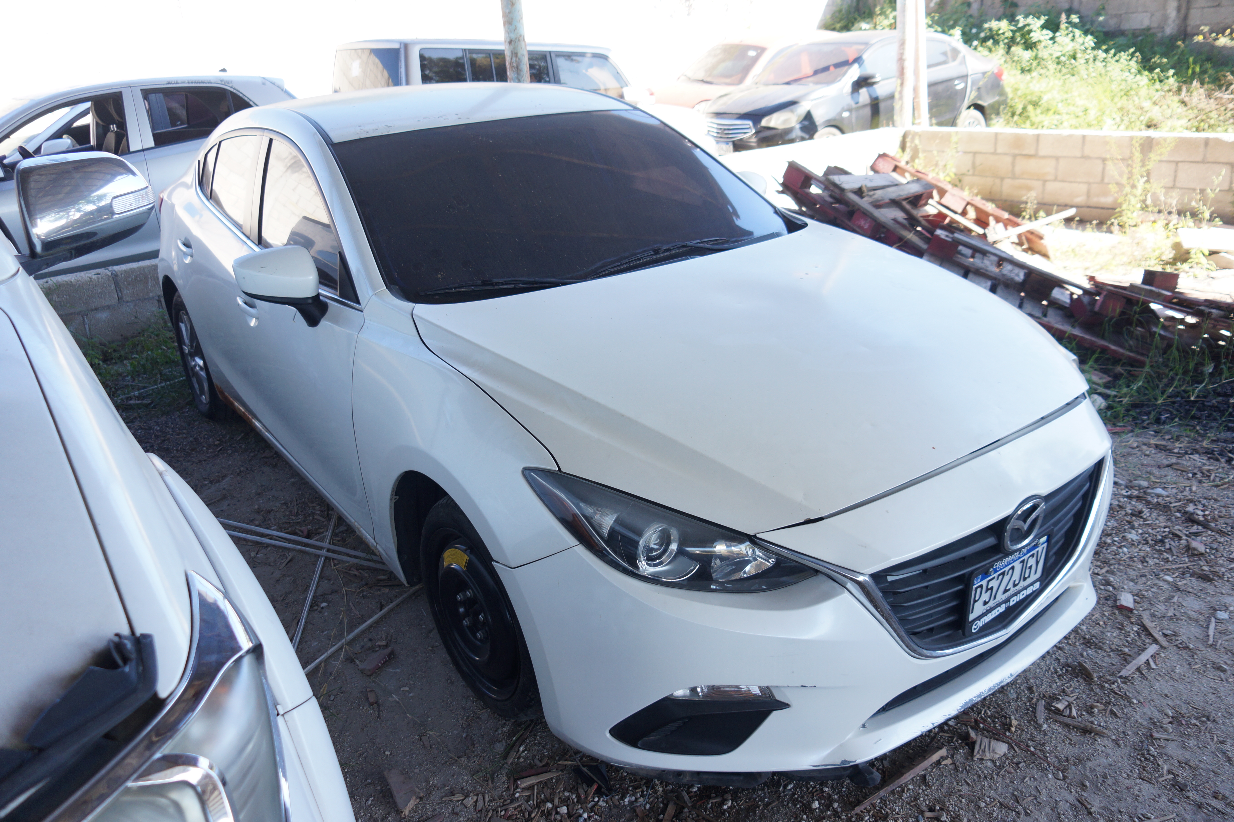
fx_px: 925
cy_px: 411
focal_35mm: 27
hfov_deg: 67.4
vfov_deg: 47.9
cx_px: 617
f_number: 4
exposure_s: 1/160
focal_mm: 18
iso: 200
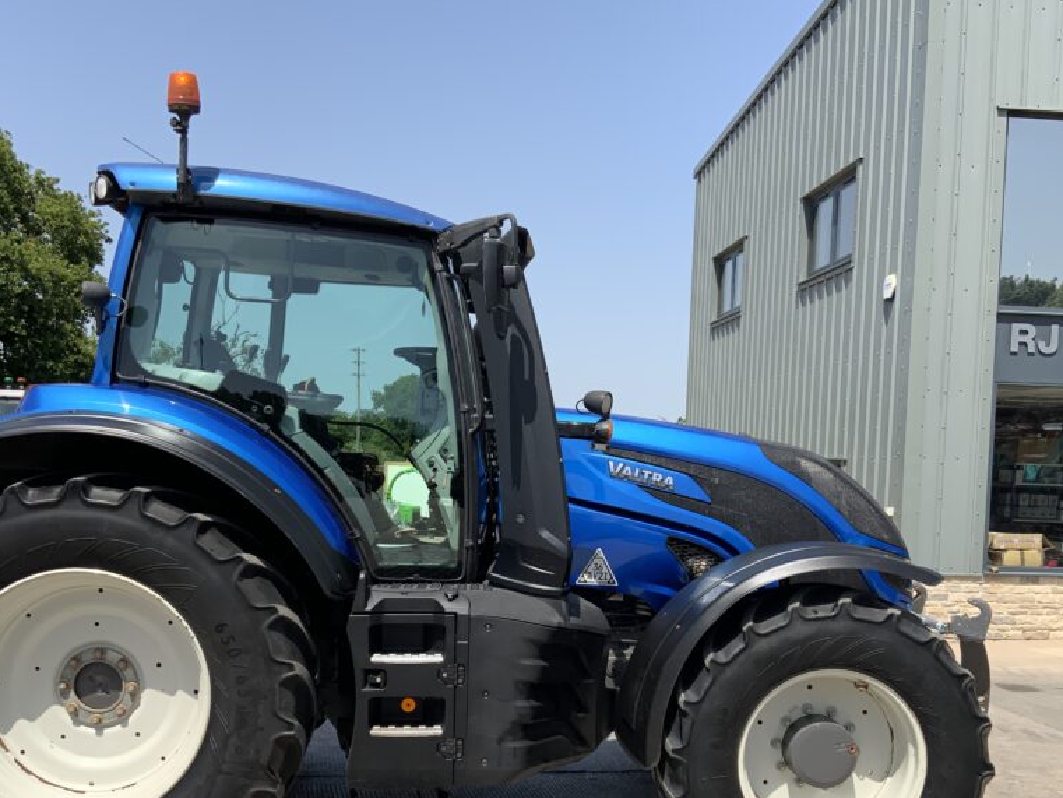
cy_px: 532
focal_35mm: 39
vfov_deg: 36.4
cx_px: 532
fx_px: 1198
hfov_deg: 47.9
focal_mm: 3
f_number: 1.8
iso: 16
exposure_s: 1/1534
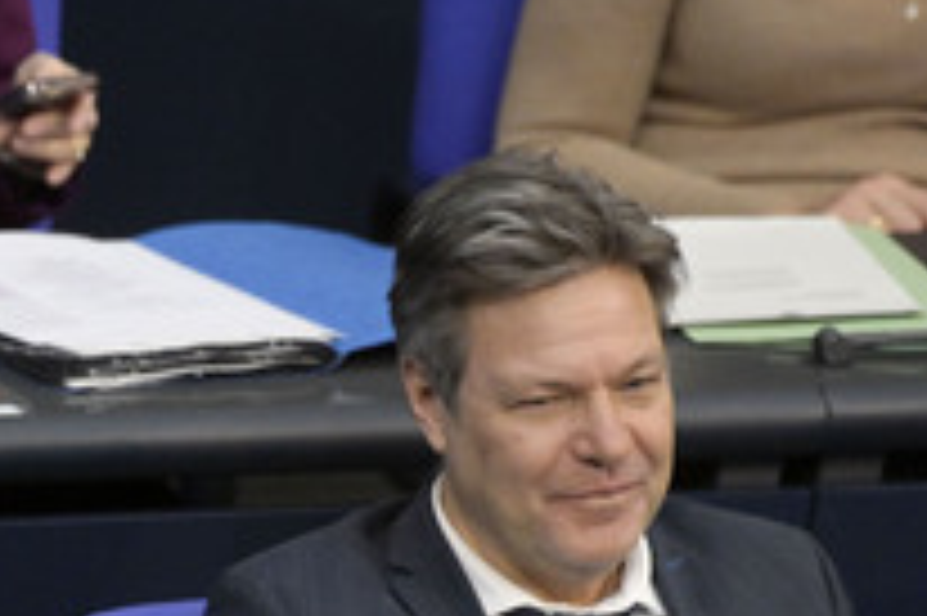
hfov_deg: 2.4
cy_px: 625
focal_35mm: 874
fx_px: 22487
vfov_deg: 1.6
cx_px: -11
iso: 10000
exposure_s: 1/400
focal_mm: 400
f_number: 5.6
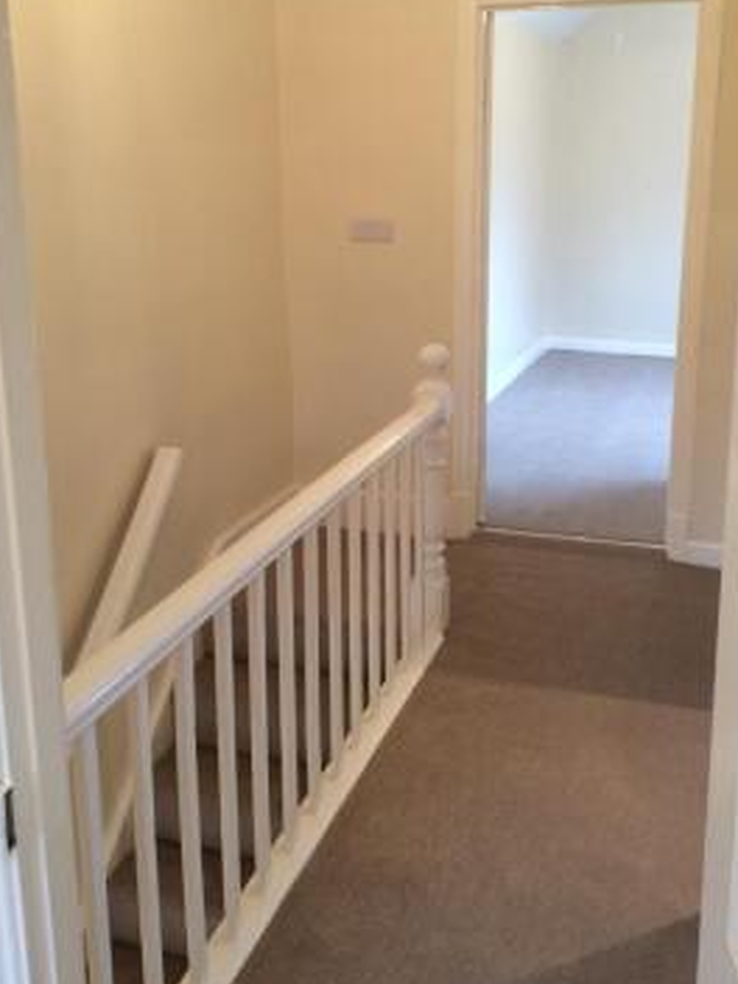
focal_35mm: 36
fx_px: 1023
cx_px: 417
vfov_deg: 51.1
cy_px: 398
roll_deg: -1.2
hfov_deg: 39.6
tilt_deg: -15.6
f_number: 2.2
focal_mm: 4.15
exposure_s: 1/33
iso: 125
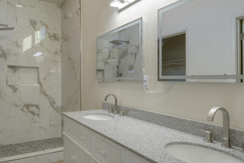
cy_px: 80
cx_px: 95
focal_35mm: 27
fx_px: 183
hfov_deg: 66.6
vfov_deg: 47.9
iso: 400
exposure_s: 1/25
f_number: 10
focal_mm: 18
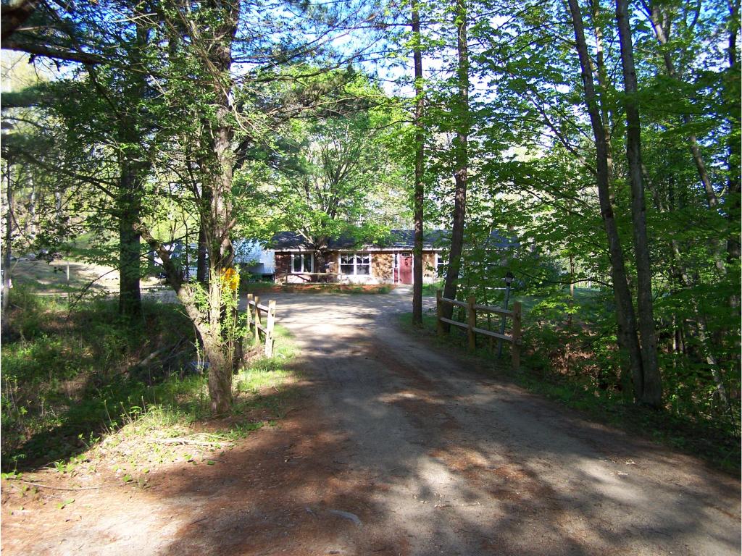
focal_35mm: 38
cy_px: 278
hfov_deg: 49.0
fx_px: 815
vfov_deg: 37.7
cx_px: 371
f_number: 2.8
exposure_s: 1/200
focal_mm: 6.3
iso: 80
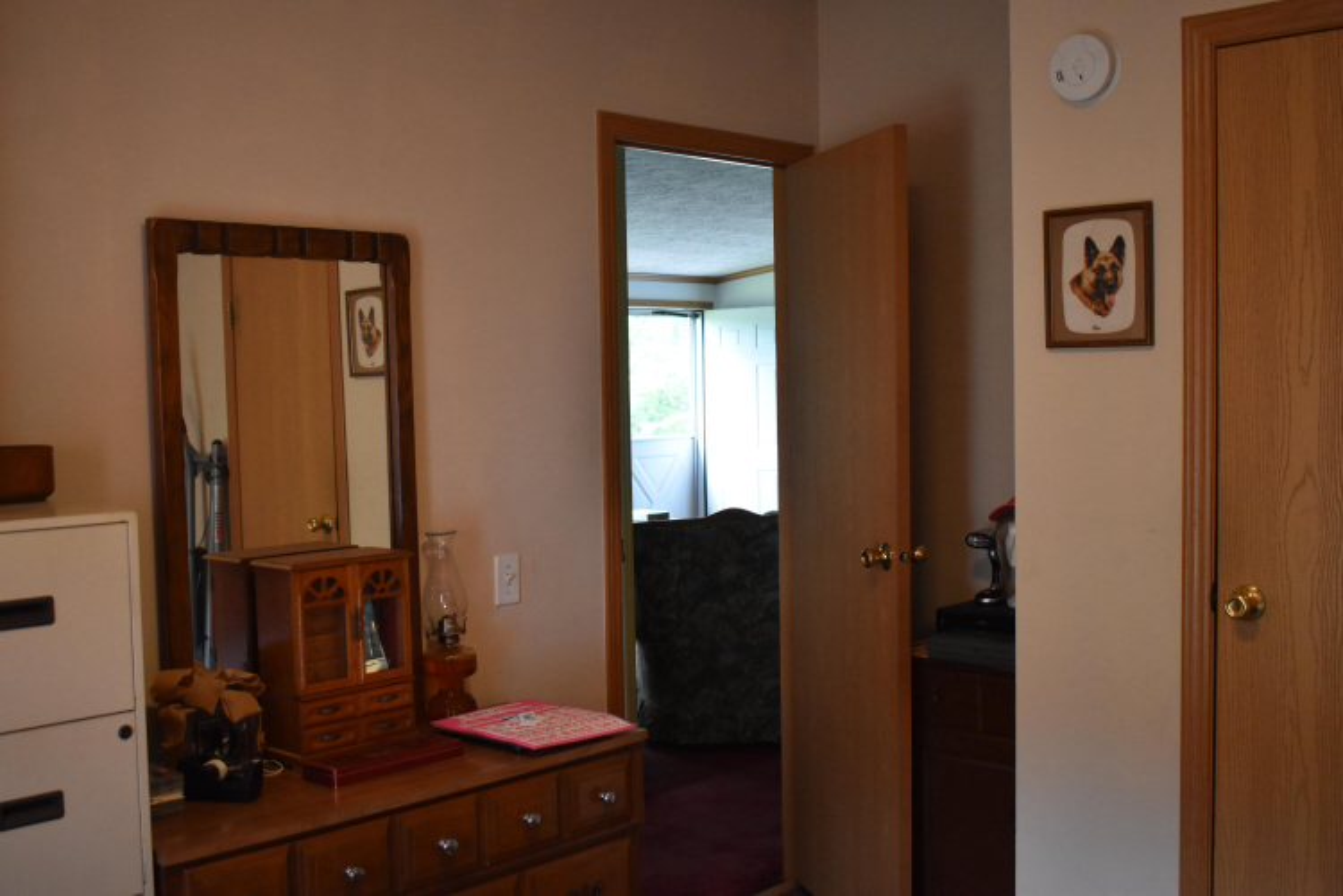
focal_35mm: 38
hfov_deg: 51.3
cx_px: 672
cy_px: 448
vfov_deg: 35.5
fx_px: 1399
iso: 1600
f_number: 4
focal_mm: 25
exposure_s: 1/125
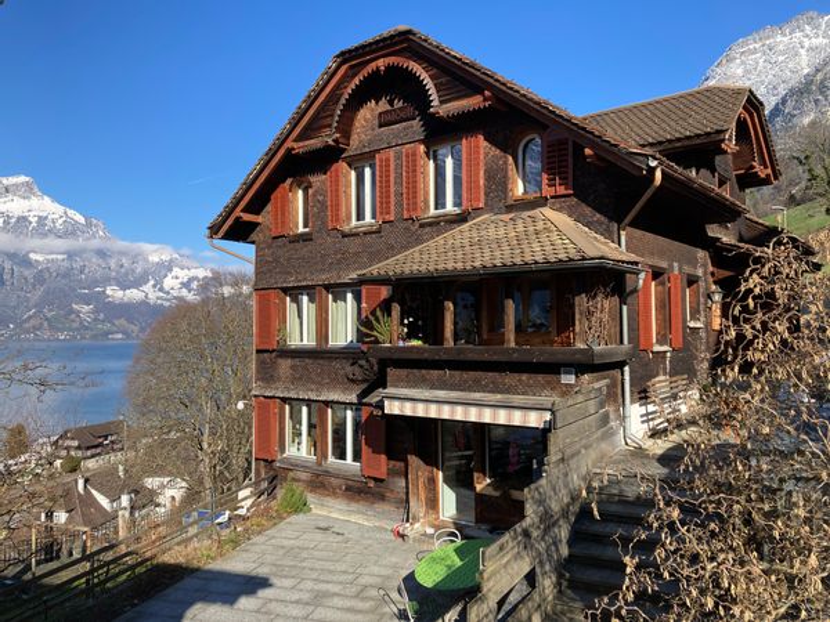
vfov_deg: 49.7
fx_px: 671
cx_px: 415
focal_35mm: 28
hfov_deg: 63.4
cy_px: 311
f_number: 1.8
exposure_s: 1/1372
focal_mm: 3.99
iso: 20
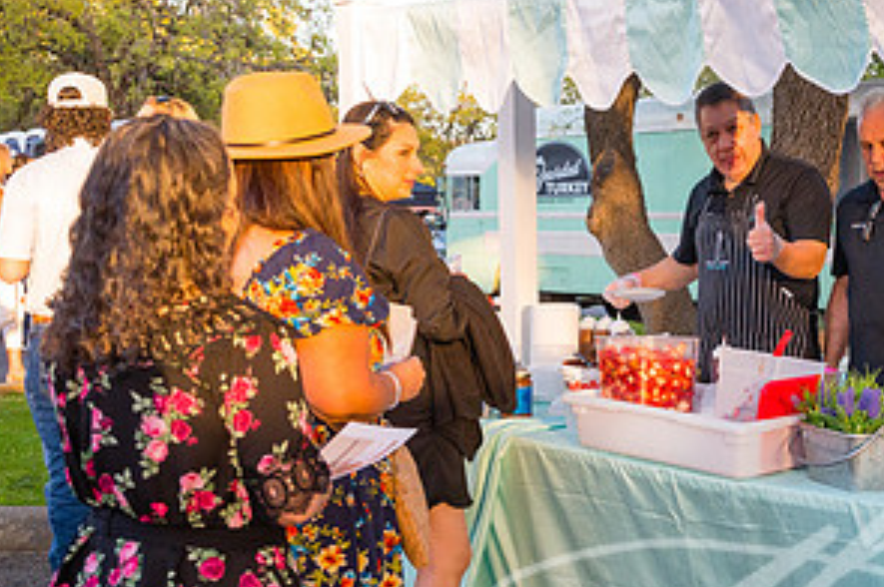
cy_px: 320
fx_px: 1447
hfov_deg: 32.4
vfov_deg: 22.9
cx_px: 779
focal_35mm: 59
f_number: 4
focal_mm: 27.5
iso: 1600
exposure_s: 1/800
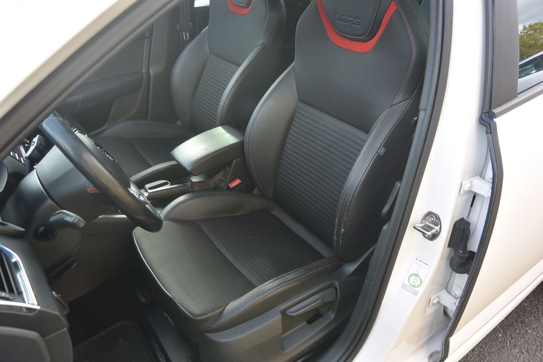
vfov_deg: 47.9
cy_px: 181
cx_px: 272
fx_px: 407
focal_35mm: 27
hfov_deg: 67.4
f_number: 3.5
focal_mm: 10
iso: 200
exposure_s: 1/160
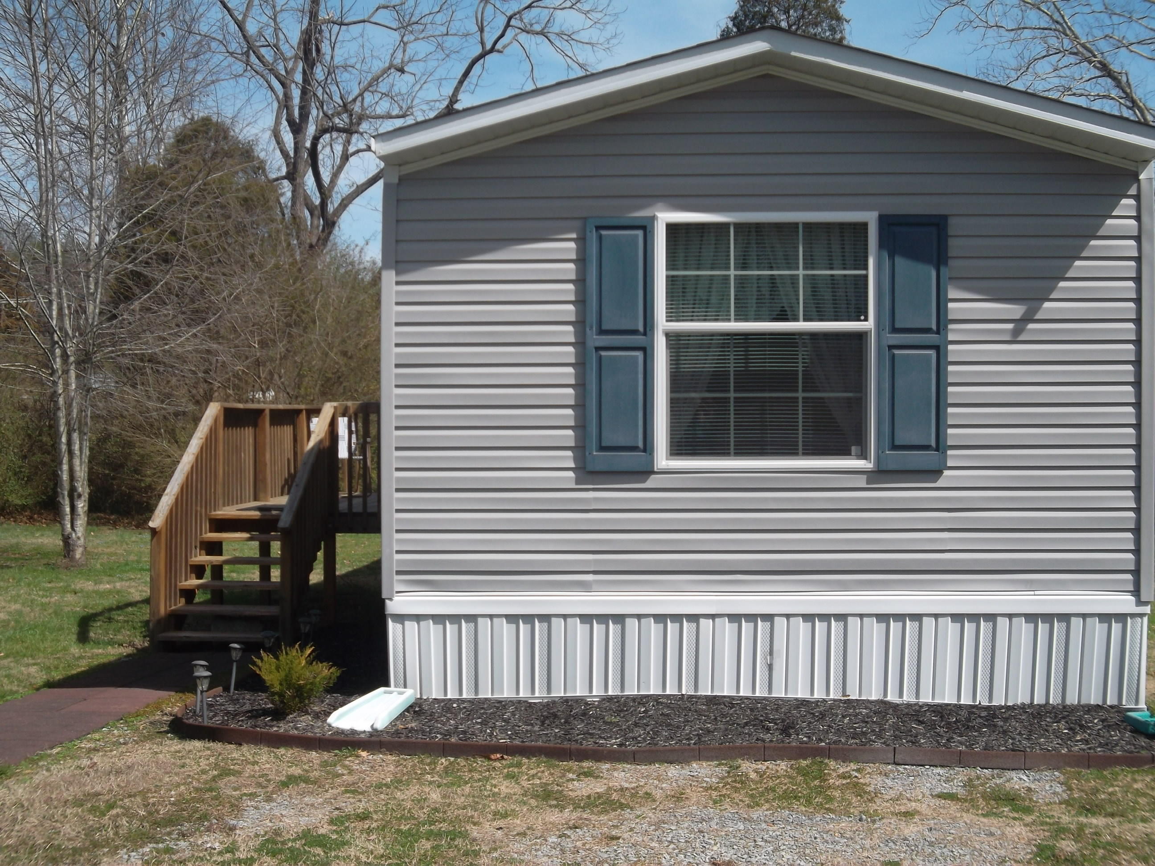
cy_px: 433
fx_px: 1468
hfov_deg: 42.9
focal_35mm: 44
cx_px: 578
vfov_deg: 32.9
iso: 80
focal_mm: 7.8
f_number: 4.5
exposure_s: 1/500
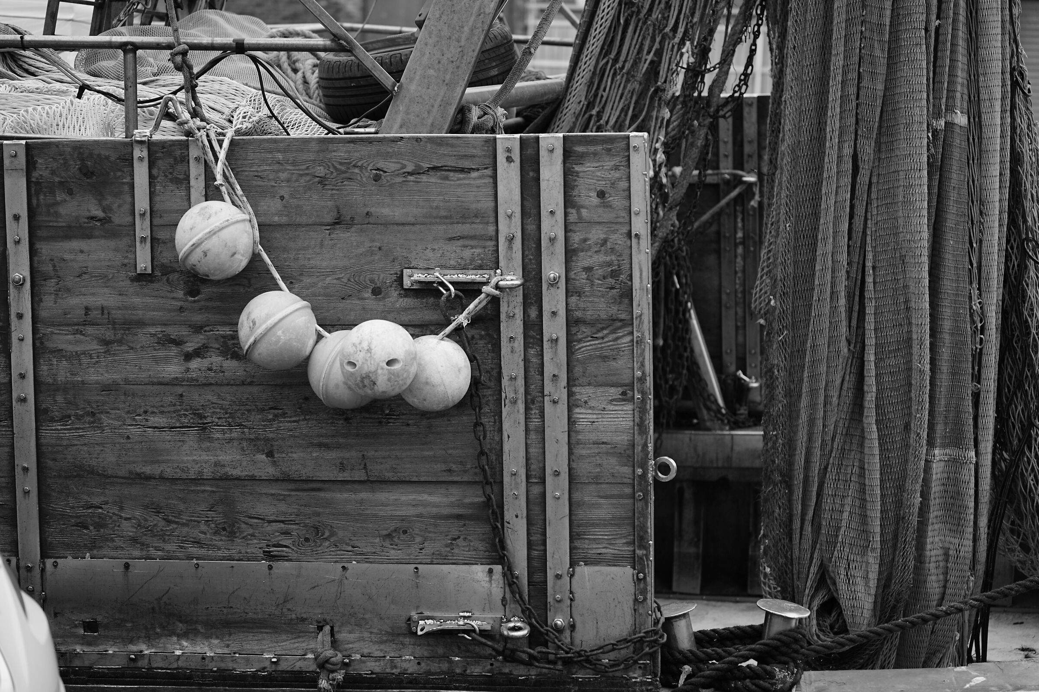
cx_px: 520
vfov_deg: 18.2
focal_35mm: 75
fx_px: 2164
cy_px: 346
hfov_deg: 27.0
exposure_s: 1/250
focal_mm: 75
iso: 250
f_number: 2.8
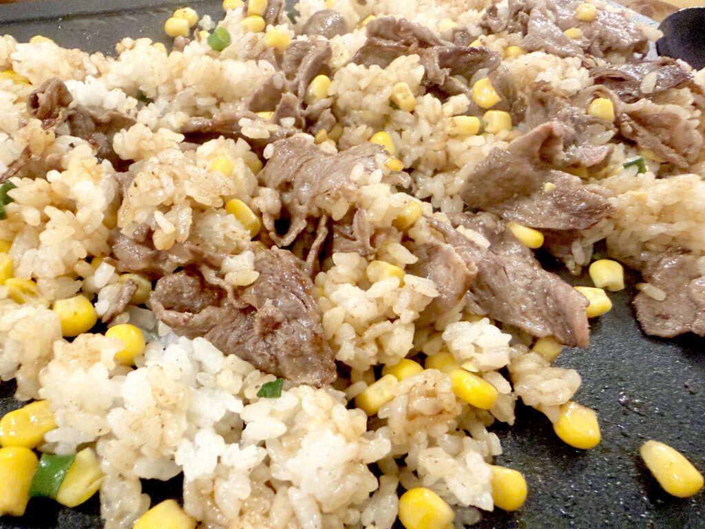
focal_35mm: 24
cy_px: 264
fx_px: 489
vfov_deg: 56.8
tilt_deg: -47.4
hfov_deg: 71.6
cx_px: 352
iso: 500
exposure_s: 1/50
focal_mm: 2.22
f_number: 2.2
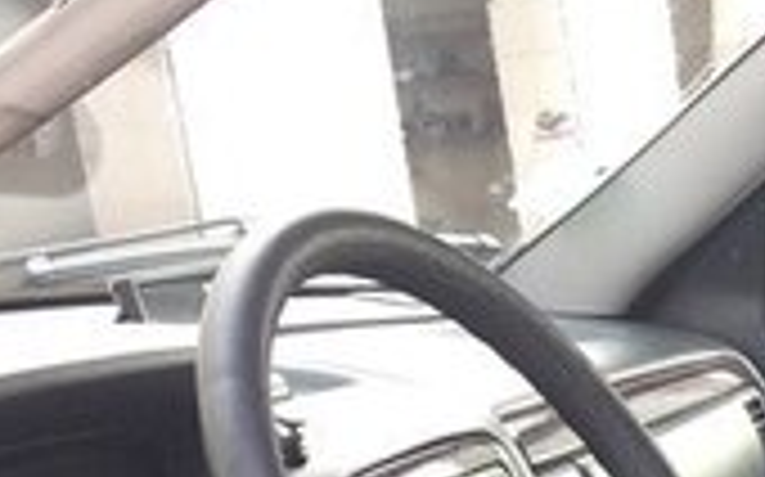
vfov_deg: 11.1
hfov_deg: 18.6
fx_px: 2229
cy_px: 947
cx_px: 891
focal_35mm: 107
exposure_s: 1/50
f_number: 2.2
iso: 160
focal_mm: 3.81
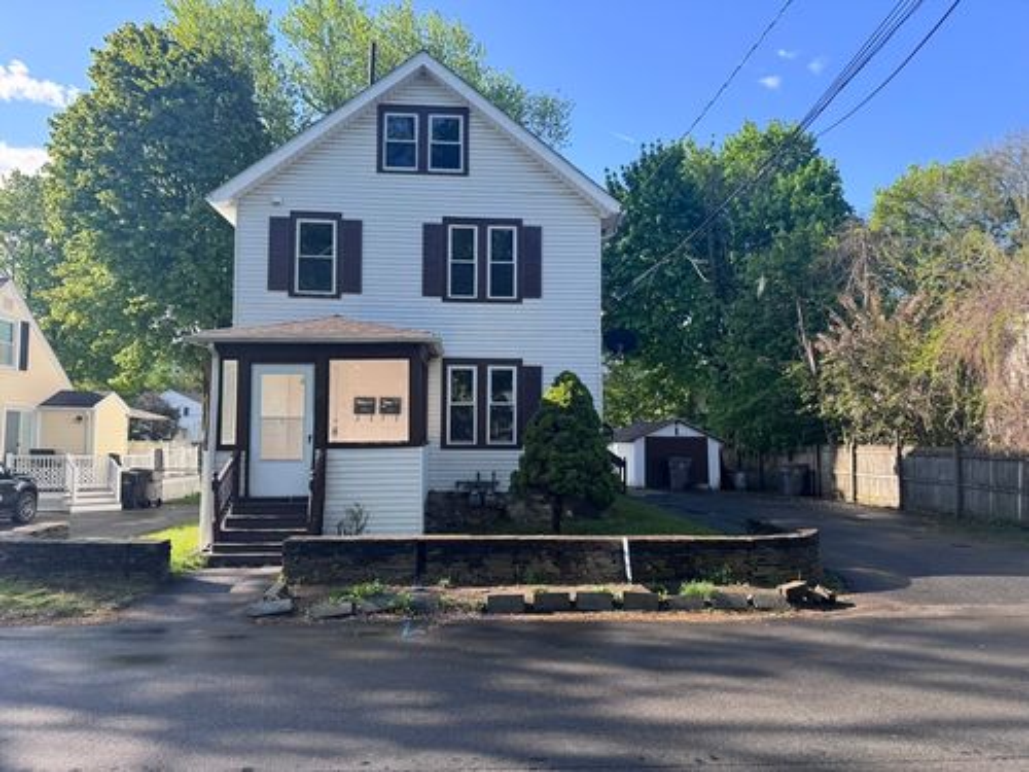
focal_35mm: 24
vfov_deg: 56.8
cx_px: 514
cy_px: 386
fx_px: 713
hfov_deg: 71.6
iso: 80
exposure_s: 1/925
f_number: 1.78
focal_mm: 6.76
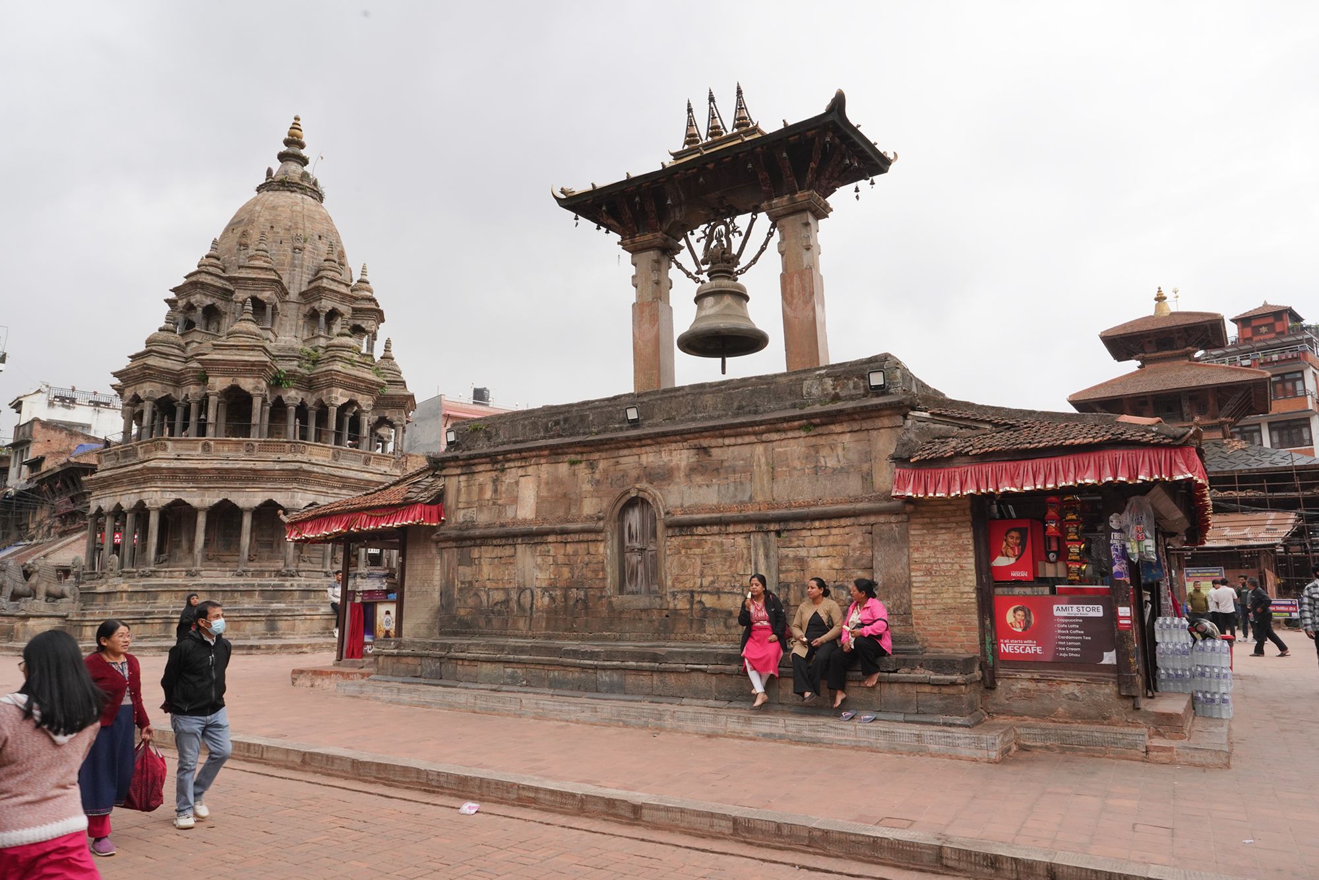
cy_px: 440
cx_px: 660
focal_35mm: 24
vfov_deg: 53.1
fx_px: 879
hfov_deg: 73.7
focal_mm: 24
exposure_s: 1/100
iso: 800
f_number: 16
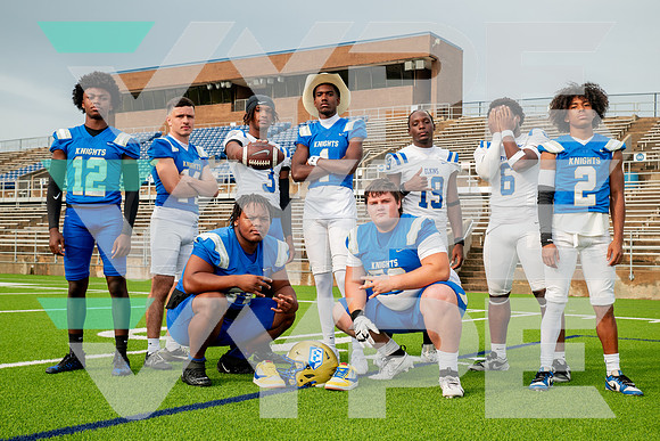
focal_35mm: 48
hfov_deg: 41.1
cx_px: 330
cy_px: 220
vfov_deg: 28.1
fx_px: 880
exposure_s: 1/320
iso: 200
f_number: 7.1
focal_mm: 48
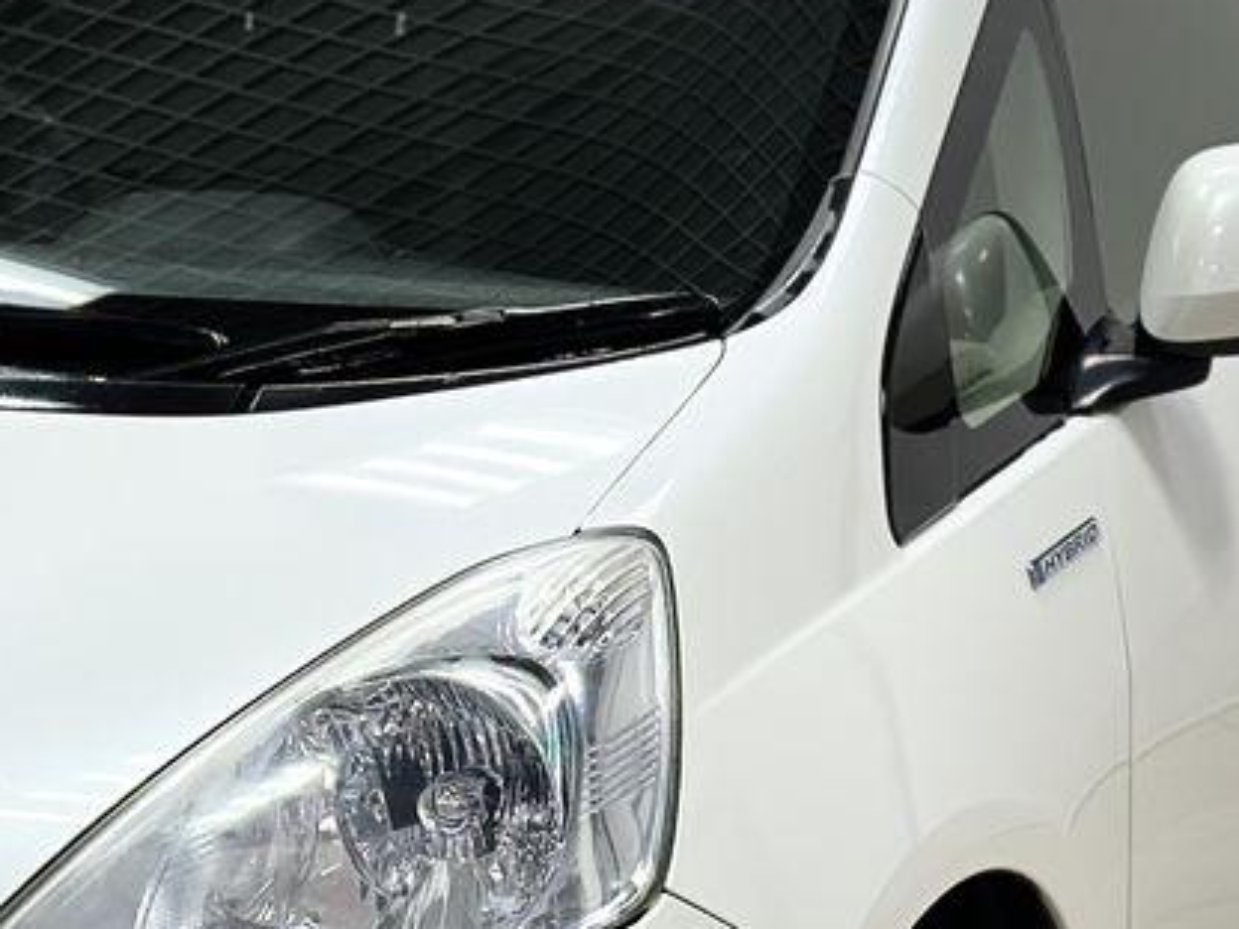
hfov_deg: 11.8
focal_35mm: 166
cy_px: 658
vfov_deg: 8.9
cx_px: 36
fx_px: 5942
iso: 64
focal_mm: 6.86
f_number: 1.78
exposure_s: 1/120
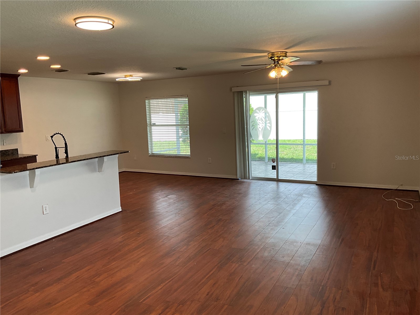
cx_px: 210
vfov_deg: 48.2
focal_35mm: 29
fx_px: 352
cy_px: 158
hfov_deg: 61.7
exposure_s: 1/120
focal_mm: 3
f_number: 1.8
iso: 32
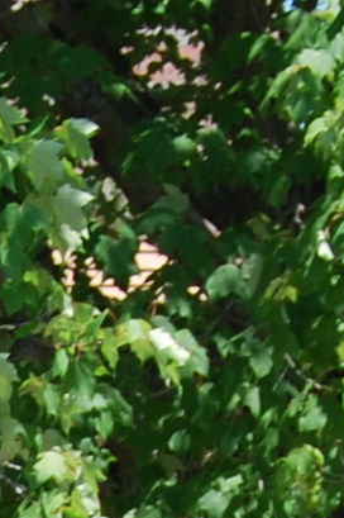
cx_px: -536
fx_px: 6130
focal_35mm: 427
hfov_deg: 3.2
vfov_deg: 4.7
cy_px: 1267
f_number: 6.3
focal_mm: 30
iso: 100
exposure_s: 1/160
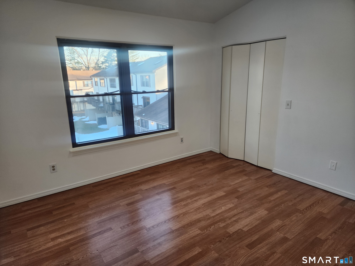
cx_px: 178
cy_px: 133
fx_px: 236
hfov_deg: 73.9
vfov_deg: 58.9
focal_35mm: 23
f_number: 1.8
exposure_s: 1/120
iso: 125
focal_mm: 6.4
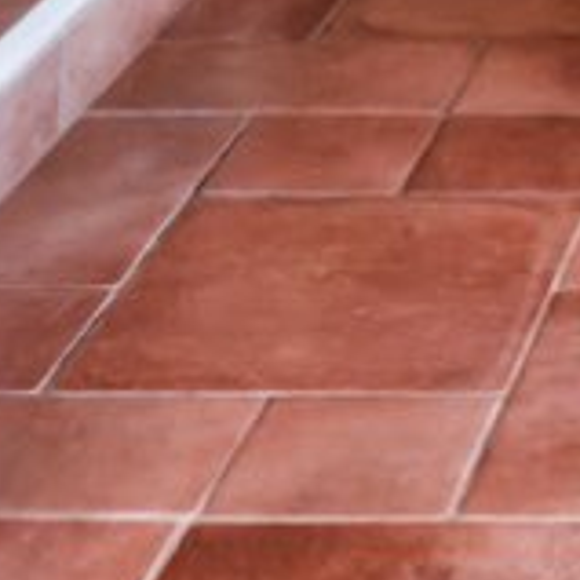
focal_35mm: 152
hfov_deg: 10.7
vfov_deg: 9.5
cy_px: -1058
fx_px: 2881
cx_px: 1102
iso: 500
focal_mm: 19
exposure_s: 4
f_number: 22
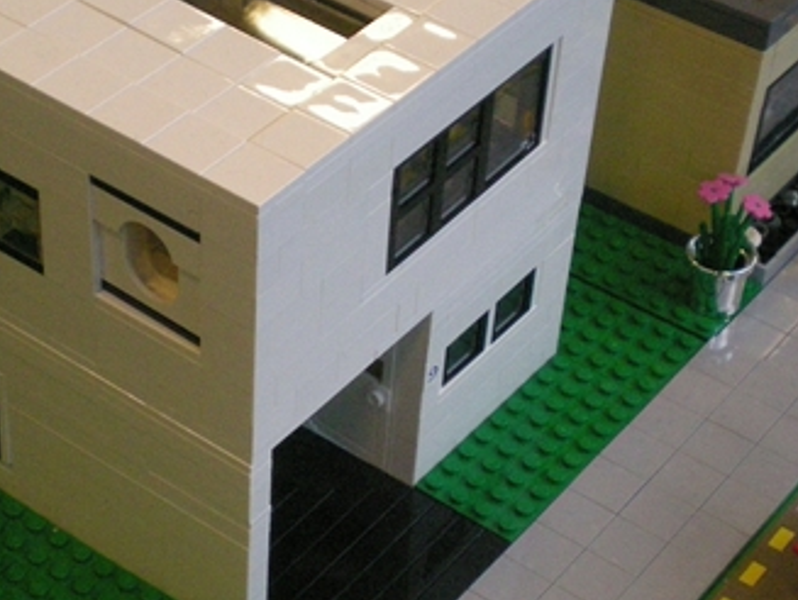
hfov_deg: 22.7
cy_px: 337
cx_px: 339
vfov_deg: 17.2
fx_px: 1985
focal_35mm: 86
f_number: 3.5
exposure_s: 1/48
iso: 400
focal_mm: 7.4
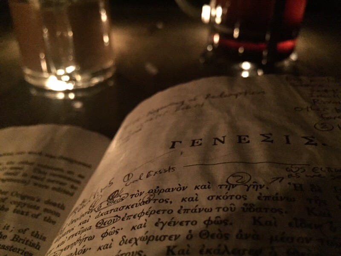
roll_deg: -1.1
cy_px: 128
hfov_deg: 61.7
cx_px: 170
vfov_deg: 48.2
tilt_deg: -31.3
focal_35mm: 29
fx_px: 286
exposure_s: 1/15
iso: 2000
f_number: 2.2
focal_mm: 4.15
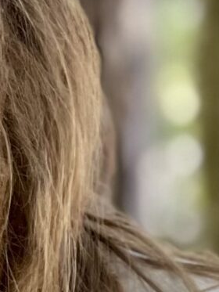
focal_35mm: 439
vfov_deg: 4.5
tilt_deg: -3.8
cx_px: -138
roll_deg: +0.2
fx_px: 3701
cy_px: 231
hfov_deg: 3.4
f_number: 2.2
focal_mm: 7.5
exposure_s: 1/121
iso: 125
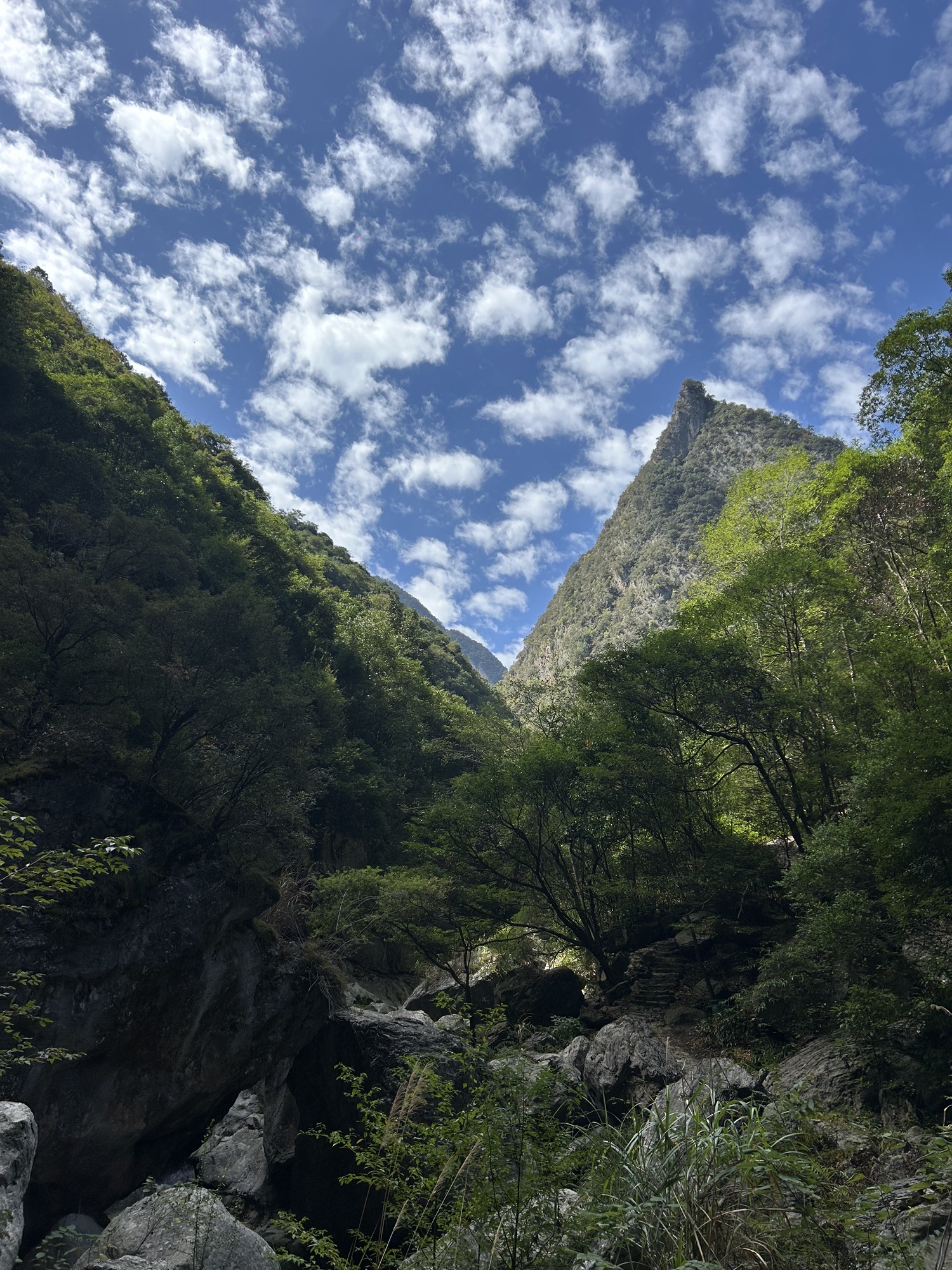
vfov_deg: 67.3
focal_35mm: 26
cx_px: 476
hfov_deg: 53.1
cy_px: 635
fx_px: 953
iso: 50
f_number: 1.5
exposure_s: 1/3257
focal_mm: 5.7
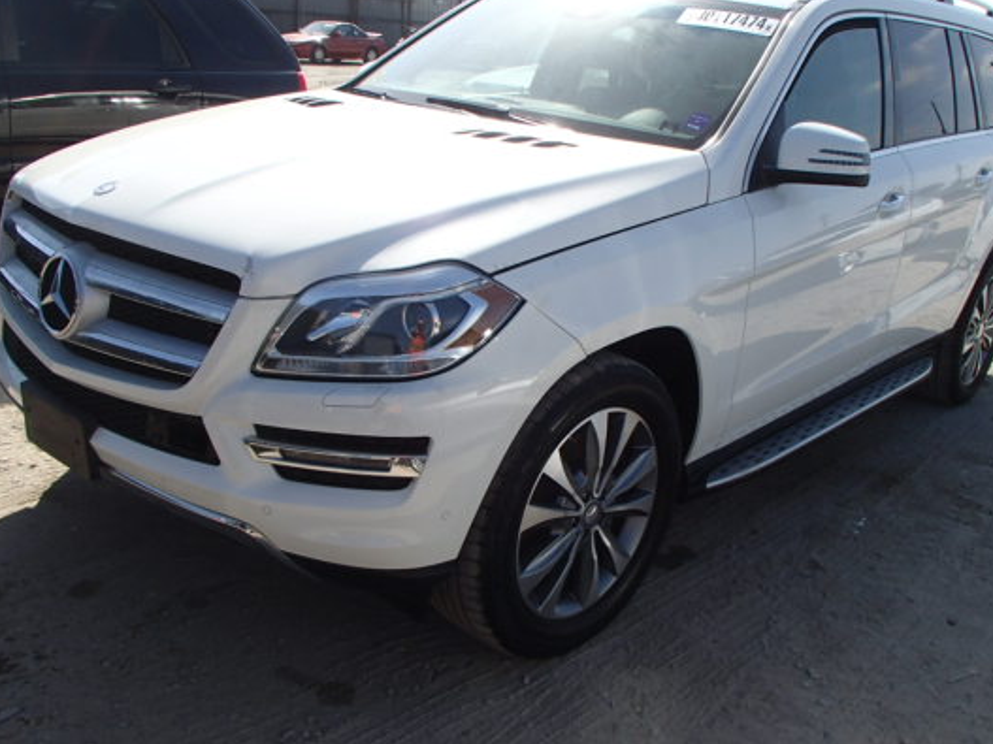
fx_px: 975
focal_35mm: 34
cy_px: 367
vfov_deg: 41.8
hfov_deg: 53.9
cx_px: 522
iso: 100
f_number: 3.9
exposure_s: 1/640
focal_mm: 5
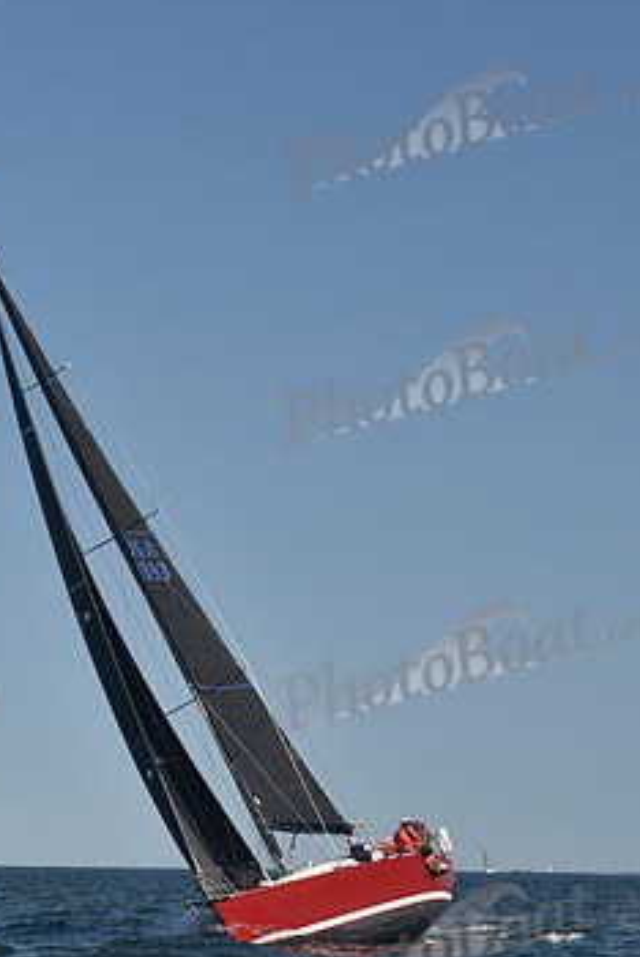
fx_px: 3087
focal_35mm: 116
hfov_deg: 11.8
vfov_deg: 17.6
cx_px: 141
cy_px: 558
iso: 250
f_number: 5.6
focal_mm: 70
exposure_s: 1/800
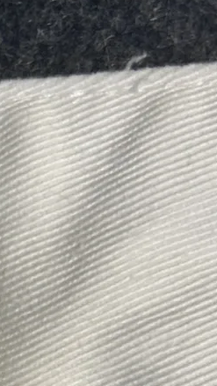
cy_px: 557
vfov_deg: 12.5
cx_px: -300
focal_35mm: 165
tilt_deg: -65.5
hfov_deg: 7.0
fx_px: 1688
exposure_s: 1/100
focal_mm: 5.7
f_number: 1.5
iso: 80
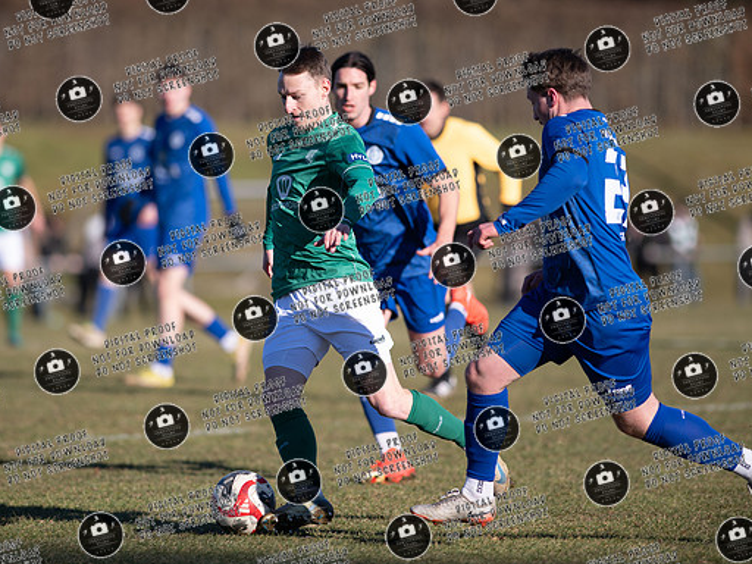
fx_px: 7842
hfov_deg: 5.5
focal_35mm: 361
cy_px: 253
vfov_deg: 4.1
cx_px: 306
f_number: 3.5
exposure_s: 1/1600
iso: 125
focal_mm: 300
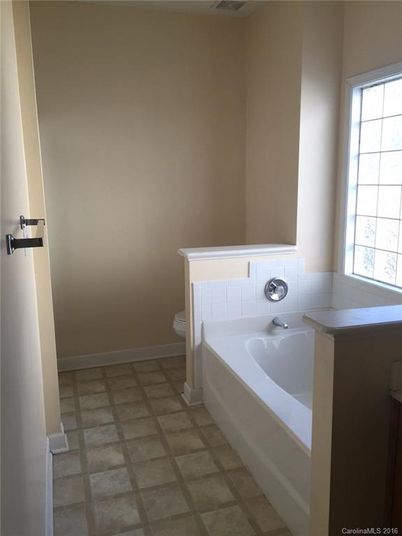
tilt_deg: -10.6
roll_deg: +0.0
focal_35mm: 29
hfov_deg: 48.2
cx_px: 201
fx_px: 449
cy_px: 268
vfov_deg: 61.7
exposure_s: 1/120
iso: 32
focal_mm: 4.15
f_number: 2.2
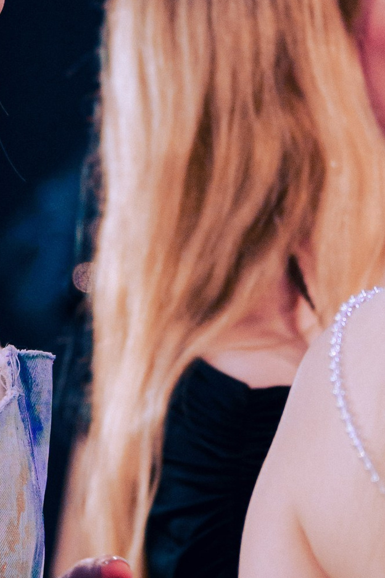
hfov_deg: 5.7
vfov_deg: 8.6
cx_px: -70
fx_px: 3818
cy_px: 206
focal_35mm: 238
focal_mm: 58
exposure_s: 1/320
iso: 1000
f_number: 2.2
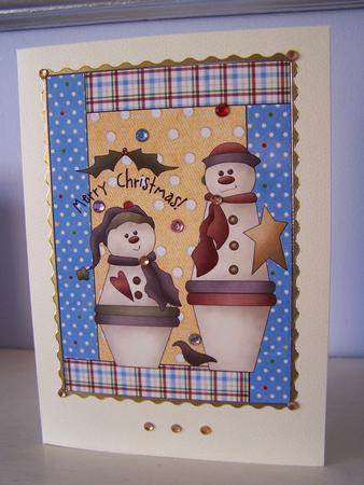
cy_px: 242
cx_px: 182
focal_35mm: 38
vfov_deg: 49.0
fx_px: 532
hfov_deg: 37.8
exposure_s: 1/30
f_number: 2.8
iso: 100
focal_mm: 6.3
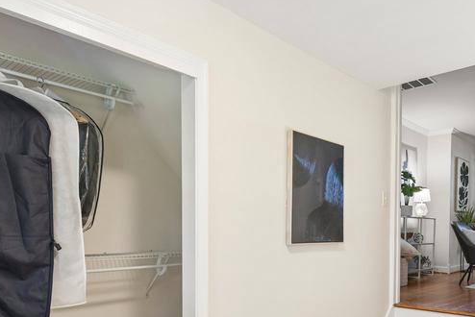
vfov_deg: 43.5
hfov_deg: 61.5
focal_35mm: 29
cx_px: 331
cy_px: 240
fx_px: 383
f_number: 8
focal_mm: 14
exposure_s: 1/10
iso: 400
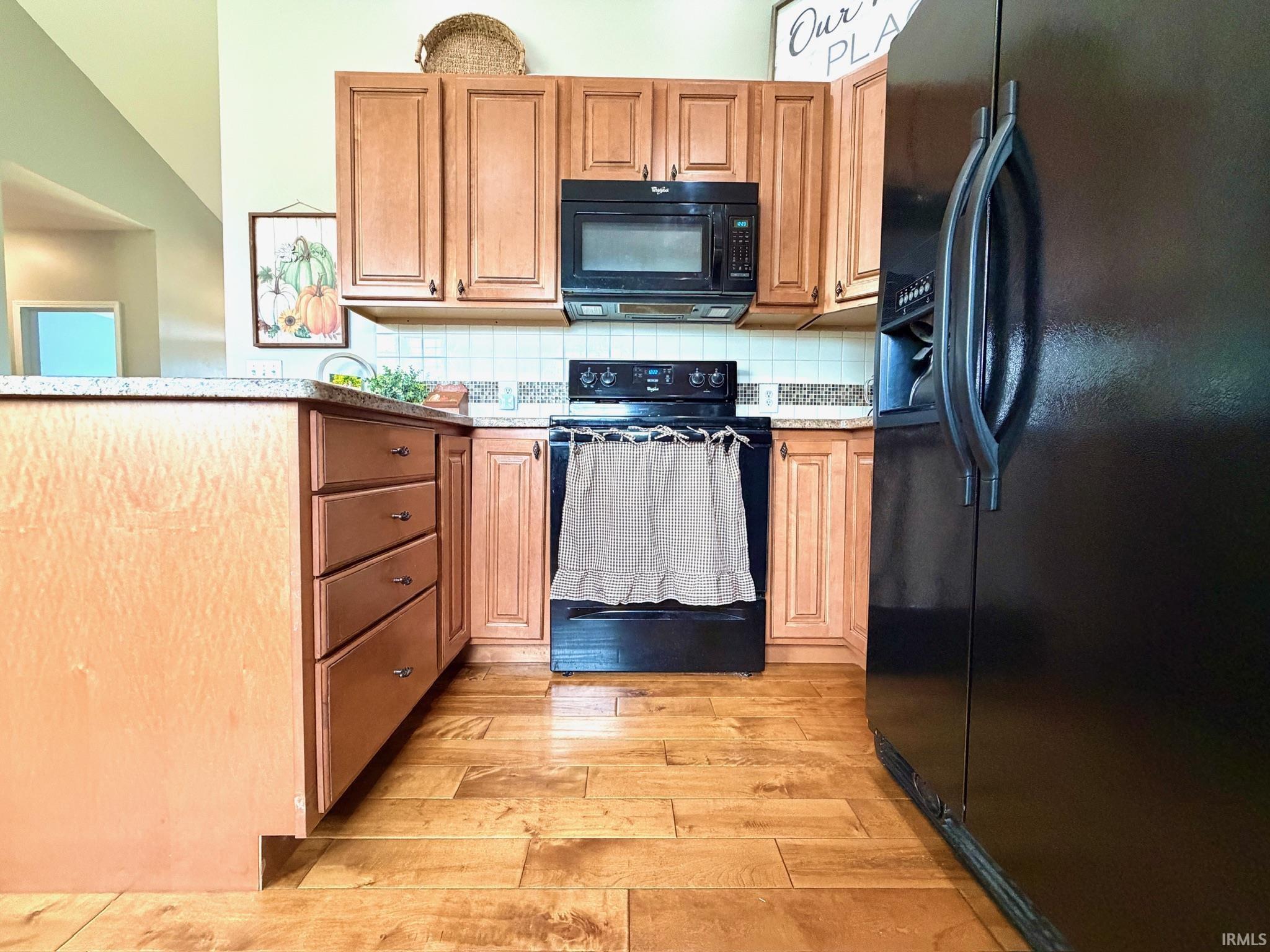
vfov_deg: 85.7
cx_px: 635
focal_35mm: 14
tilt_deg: -2.8
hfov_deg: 102.1
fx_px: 514
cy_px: 476
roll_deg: +0.2
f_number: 2.2
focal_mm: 2.22
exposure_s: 1/60
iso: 400
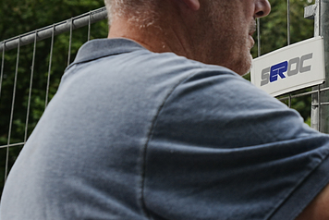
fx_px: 1189
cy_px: 37
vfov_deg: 10.5
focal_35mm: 130
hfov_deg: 15.4
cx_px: 338
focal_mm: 38.6
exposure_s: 1/500
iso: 125
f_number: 5
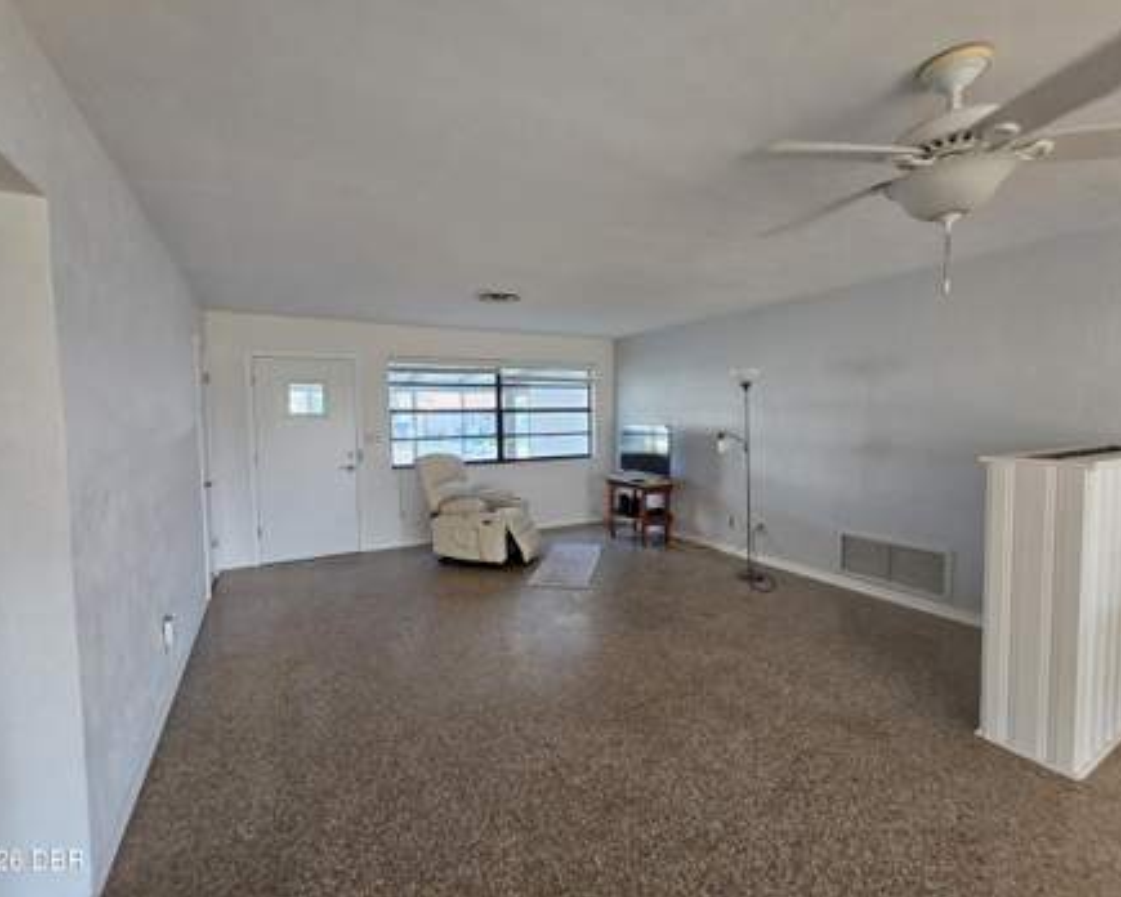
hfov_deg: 100.7
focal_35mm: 14
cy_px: 437
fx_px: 464
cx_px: 562
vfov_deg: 88.0
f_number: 2.2
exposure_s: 1/60
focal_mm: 2.2
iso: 320
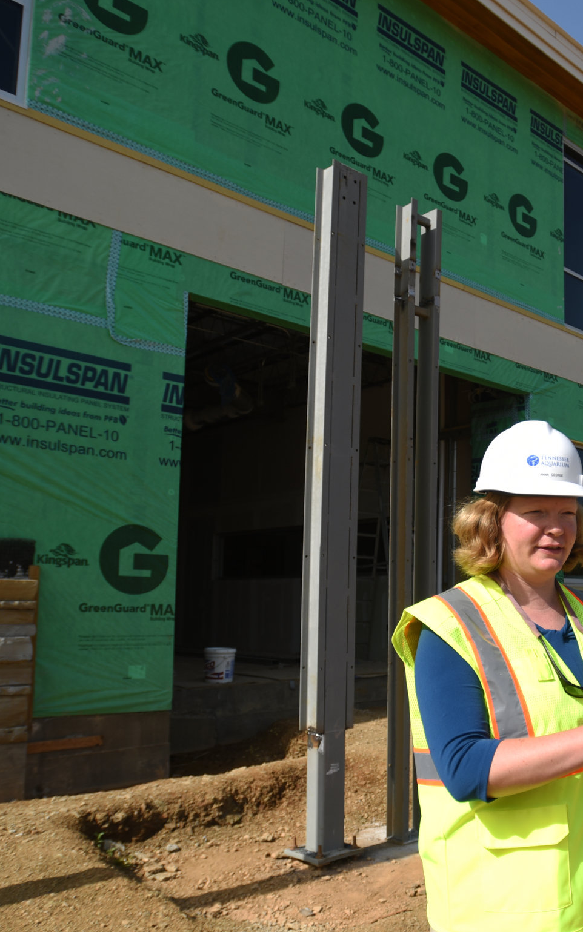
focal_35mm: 27
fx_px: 686
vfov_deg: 68.4
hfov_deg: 44.6
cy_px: 481
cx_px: 431
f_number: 2.8
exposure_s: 1/1600
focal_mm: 17
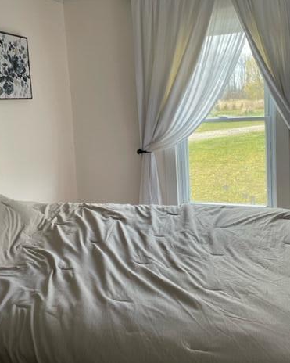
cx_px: 139
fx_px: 376
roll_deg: +3.5
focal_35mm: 35
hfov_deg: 42.2
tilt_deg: -7.5
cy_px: 149
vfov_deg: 51.3
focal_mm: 4.2
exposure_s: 1/121
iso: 80
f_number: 1.6
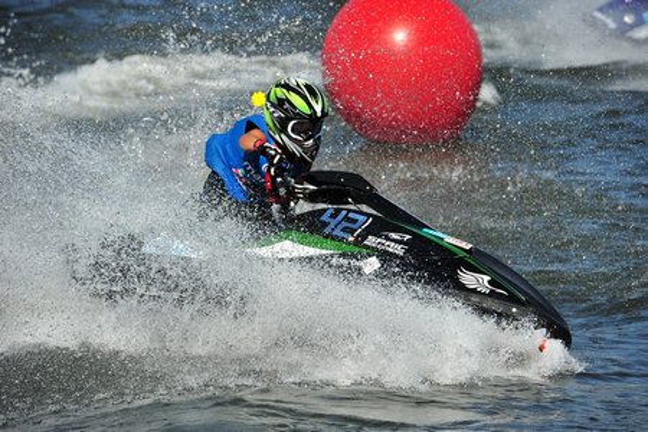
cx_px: 324
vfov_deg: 7.4
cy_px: 216
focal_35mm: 185
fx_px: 3330
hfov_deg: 11.1
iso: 200
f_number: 5.6
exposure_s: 1/1600
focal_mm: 185
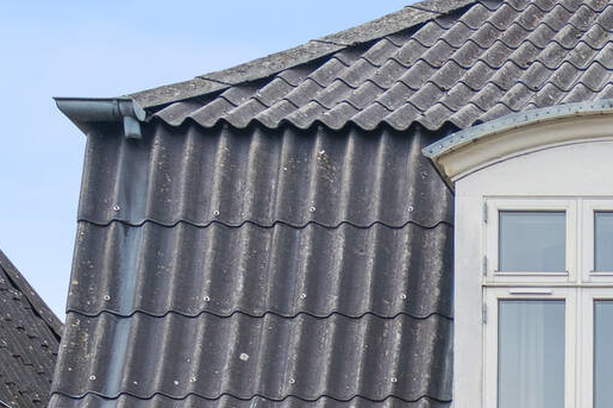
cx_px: 1112
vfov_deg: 11.4
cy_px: 991
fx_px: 1685
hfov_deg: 16.9
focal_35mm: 99
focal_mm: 17
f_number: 4
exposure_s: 1/160
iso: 200
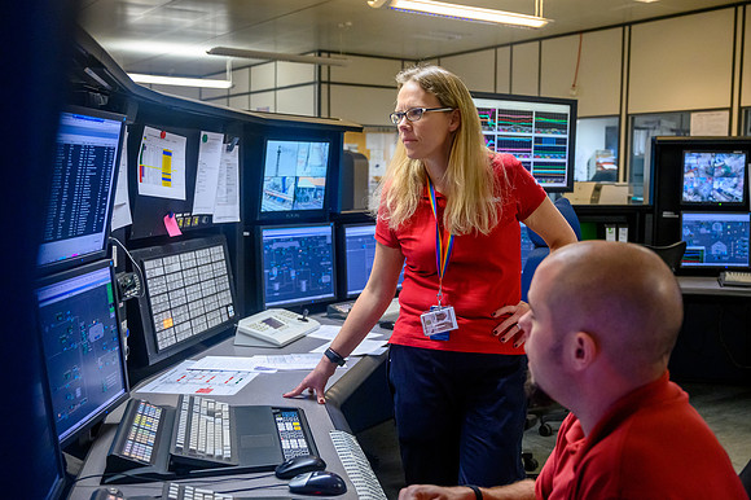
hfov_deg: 48.8
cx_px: 382
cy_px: 250
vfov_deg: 33.6
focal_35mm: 40
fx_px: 827
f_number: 4
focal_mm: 39
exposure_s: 1/250
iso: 8000
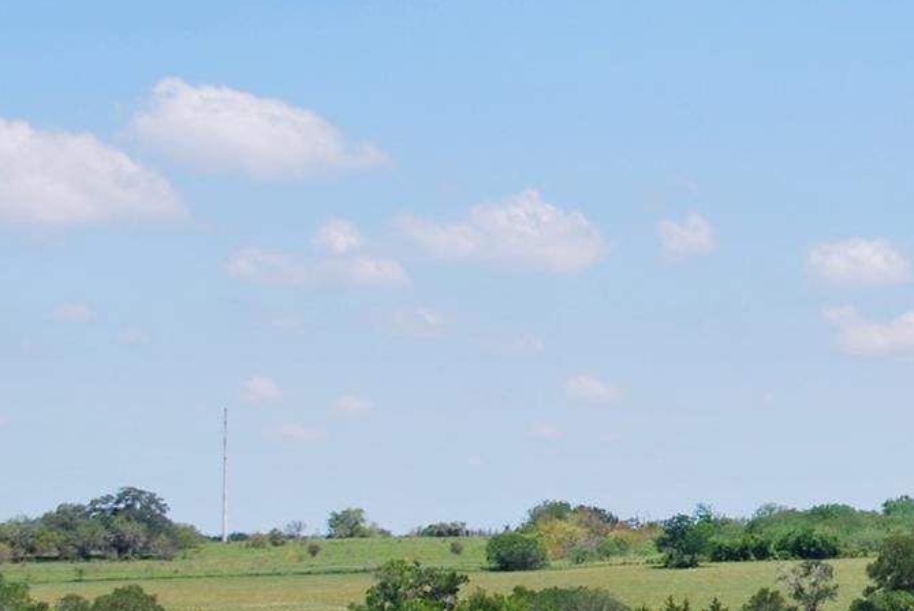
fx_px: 3734
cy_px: 318
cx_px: 960
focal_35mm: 147
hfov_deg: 13.7
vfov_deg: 9.3
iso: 100
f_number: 8
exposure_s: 1/250
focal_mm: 32
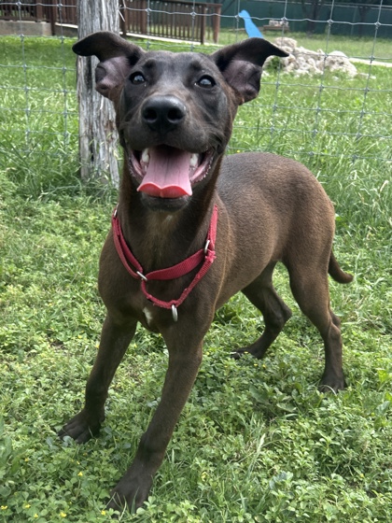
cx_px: 196
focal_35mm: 26
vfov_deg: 67.3
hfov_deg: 53.1
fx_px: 393
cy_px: 262
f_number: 1.5
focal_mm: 5.7
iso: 50
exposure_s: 1/957
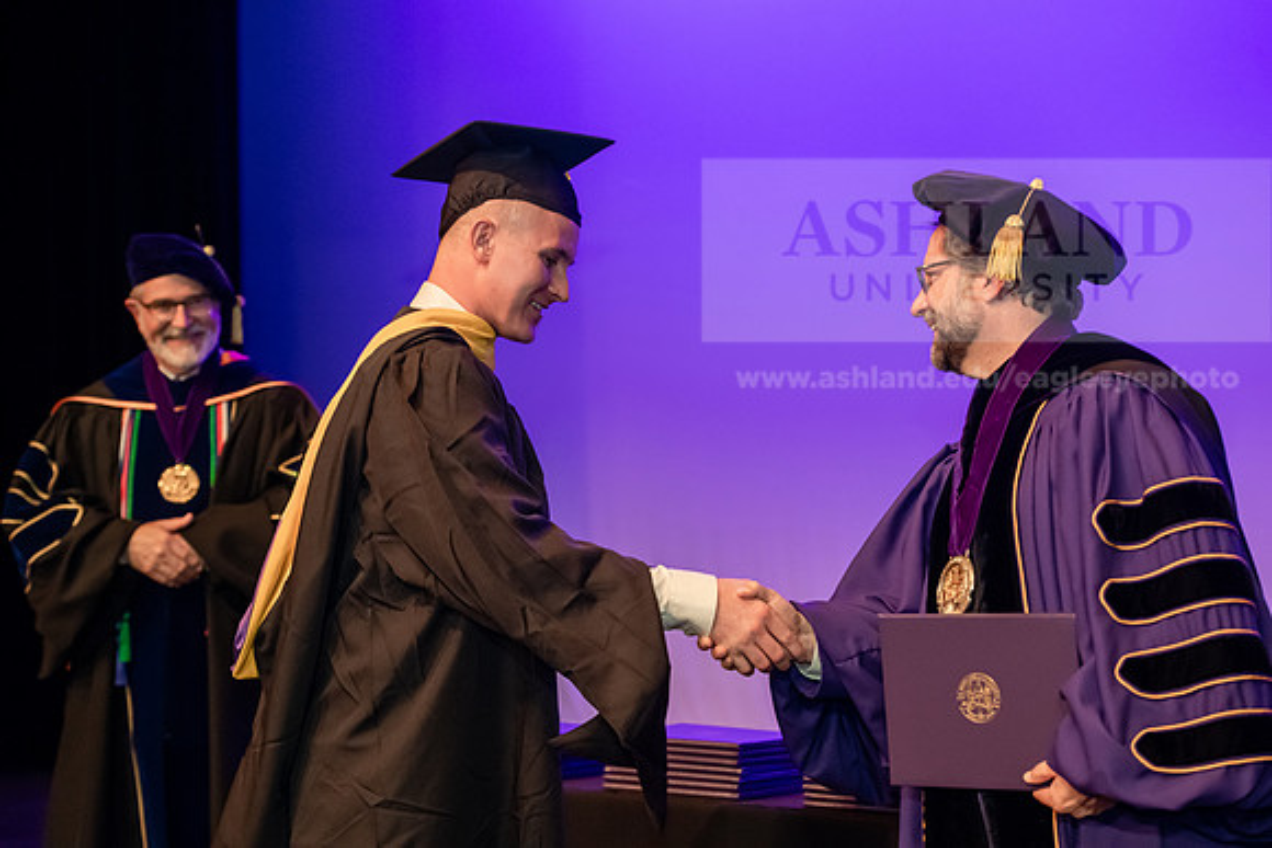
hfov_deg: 23.6
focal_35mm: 86
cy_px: 424
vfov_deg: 15.9
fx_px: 3039
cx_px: 636
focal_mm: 86
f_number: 4
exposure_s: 1/200
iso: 3200
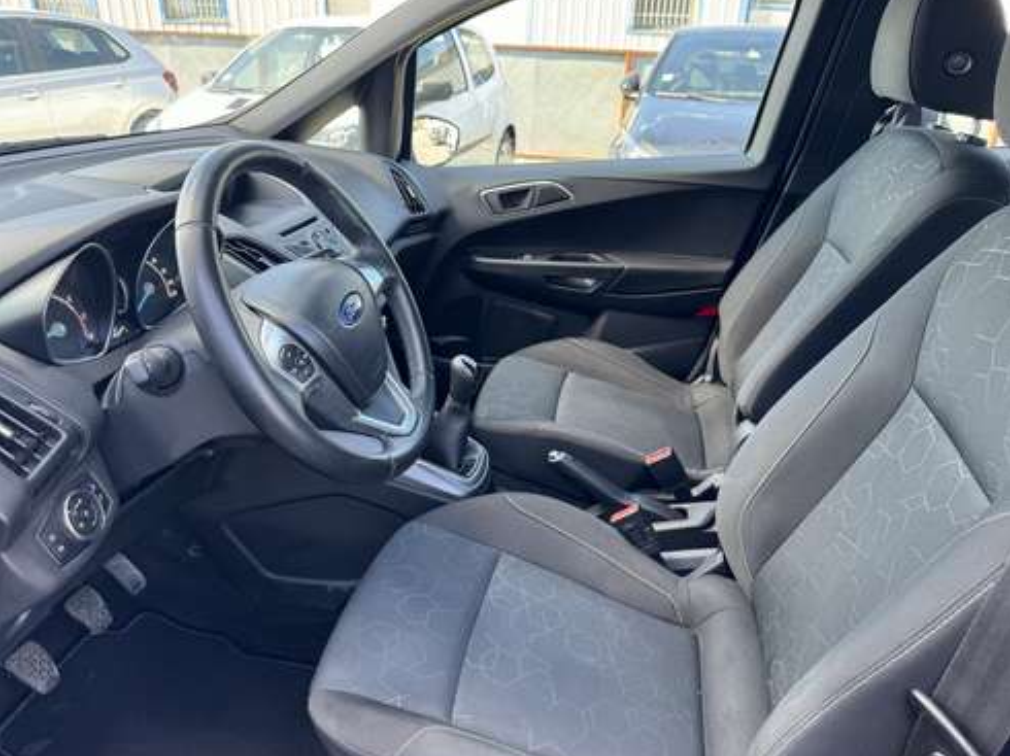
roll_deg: -1.0
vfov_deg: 54.8
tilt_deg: -24.1
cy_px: 380
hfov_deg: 69.4
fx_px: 729
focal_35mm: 25
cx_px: 491
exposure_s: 1/121
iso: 100
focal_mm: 6.86
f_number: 1.78
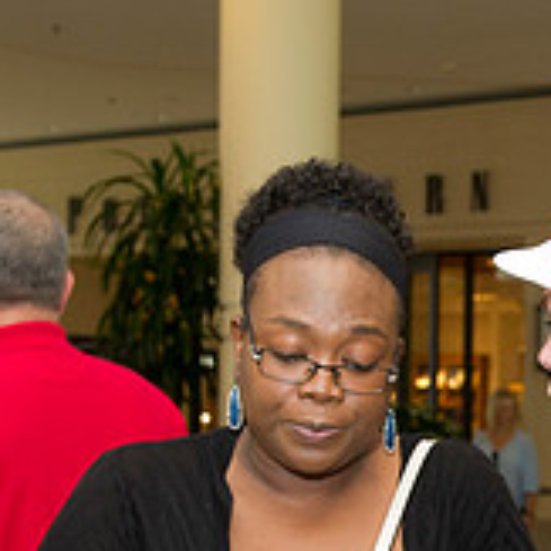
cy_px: 507
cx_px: 625
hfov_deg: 15.5
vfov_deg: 15.8
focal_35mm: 109
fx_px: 1963
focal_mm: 36
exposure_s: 1/200
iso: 1250
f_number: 5.6
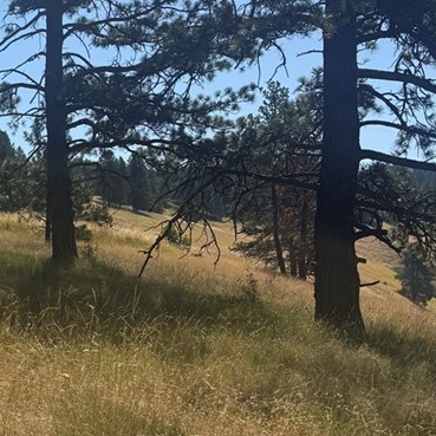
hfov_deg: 22.9
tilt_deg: -0.7
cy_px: 275
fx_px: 983
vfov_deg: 24.9
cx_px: -93
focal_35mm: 69
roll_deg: -0.6
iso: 80
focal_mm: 6.76
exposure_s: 1/6173
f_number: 1.78
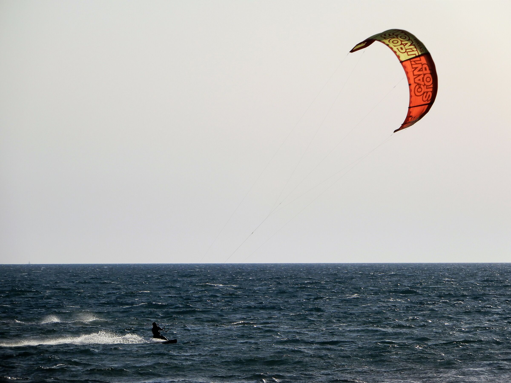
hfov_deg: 7.9
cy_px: 192
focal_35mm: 250
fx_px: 3690
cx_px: 256
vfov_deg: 5.9
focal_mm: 44.6
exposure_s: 1/1600
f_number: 5.6
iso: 80
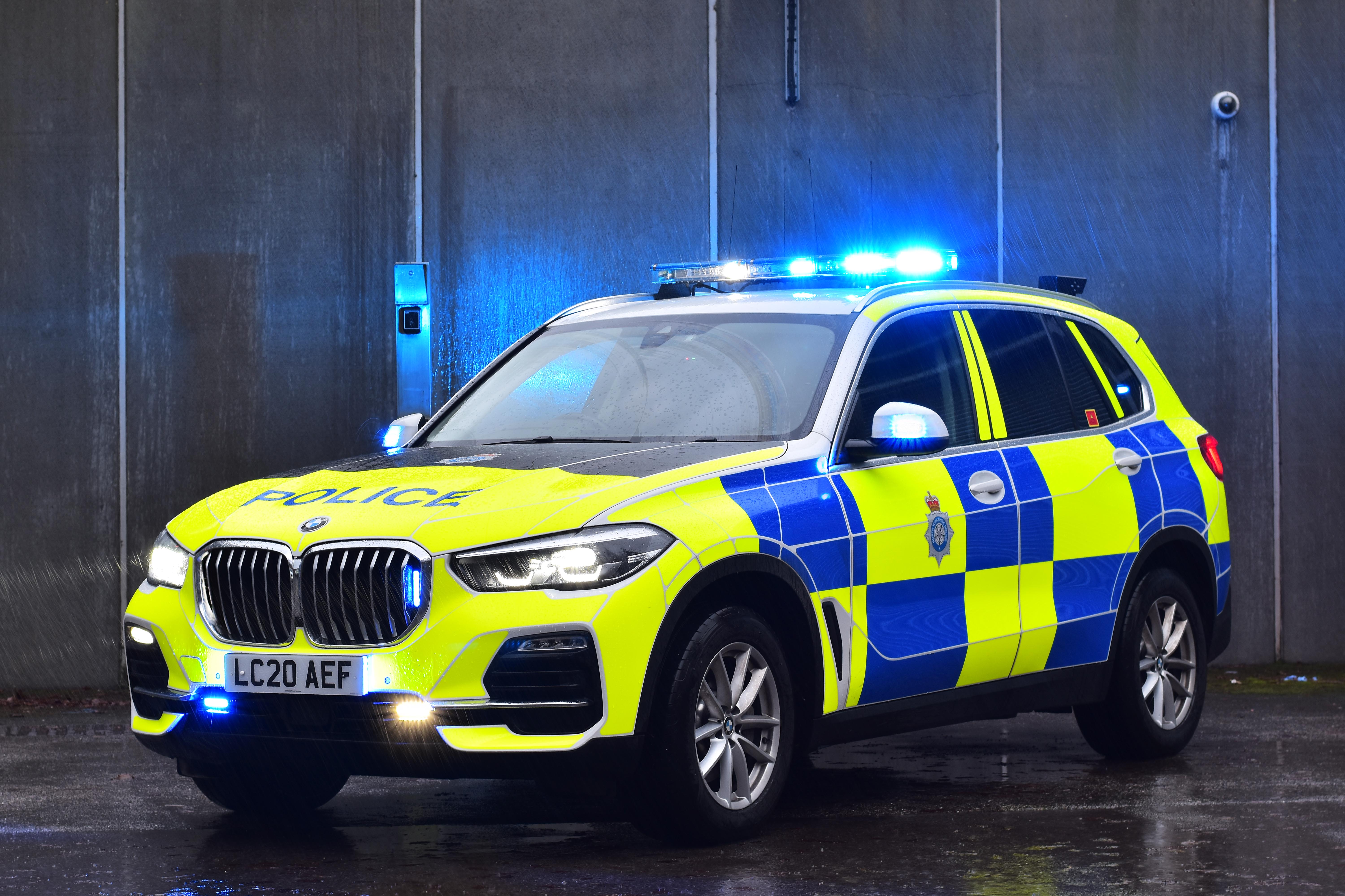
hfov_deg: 27.0
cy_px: 448
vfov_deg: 18.2
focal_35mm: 75
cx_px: 672
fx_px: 2802
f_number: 5.6
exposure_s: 1/8
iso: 100
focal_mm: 50
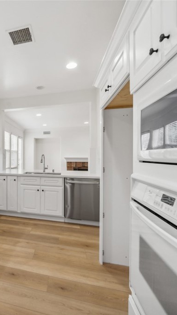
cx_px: 10
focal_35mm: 19
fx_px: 159
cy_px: 158
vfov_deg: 89.6
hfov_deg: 50.1
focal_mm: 12
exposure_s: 1/25
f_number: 8
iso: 400
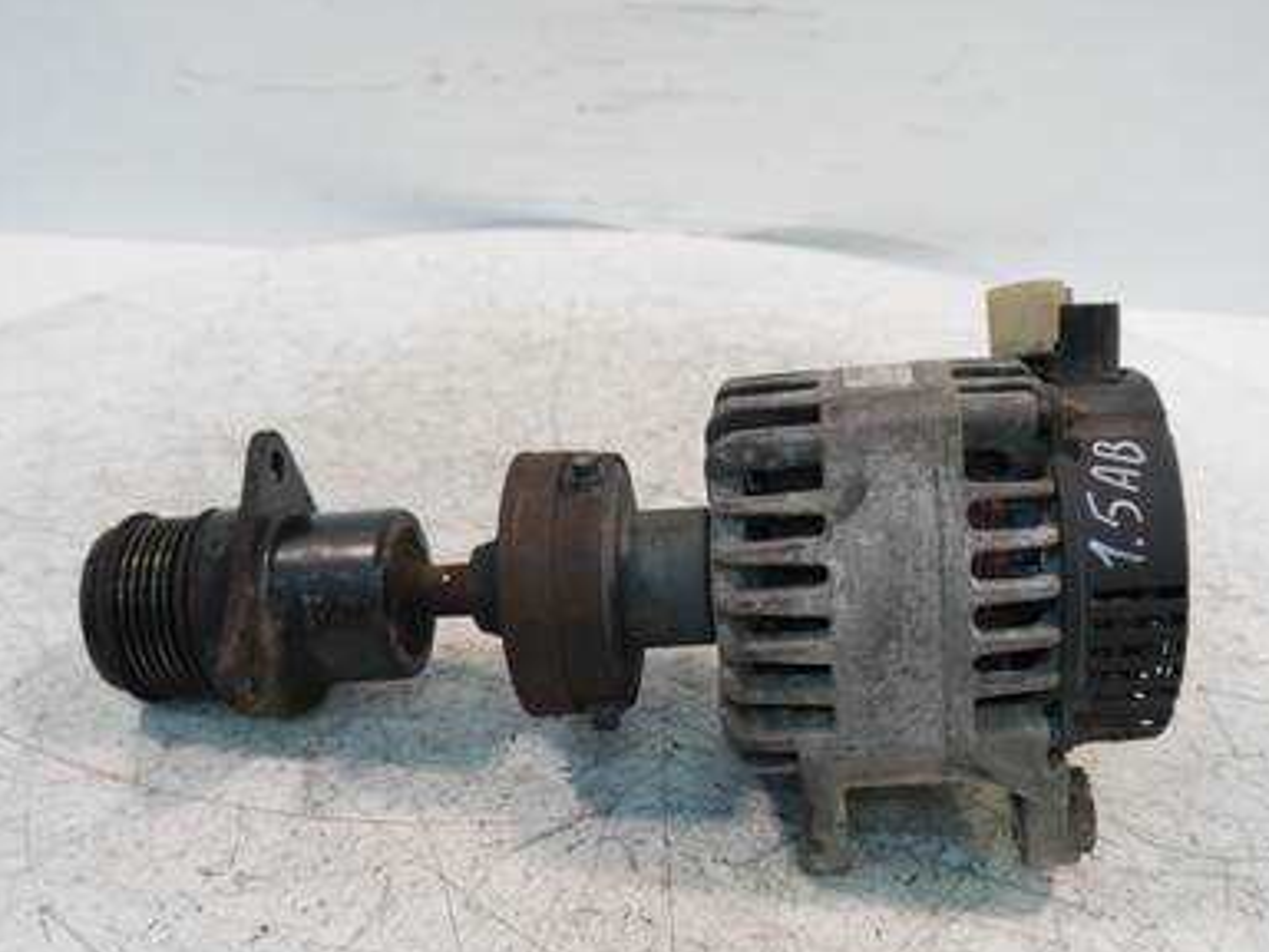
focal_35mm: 35
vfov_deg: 40.5
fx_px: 1283
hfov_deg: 52.4
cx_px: 730
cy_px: 585
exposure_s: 1/60
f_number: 3.5
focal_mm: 14
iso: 400
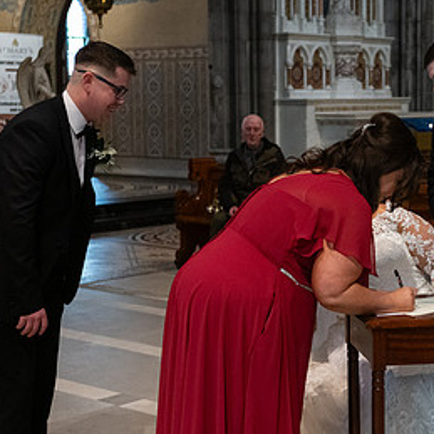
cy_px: 224
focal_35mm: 80
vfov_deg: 21.7
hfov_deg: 21.4
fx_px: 1135
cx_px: 342
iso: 1250
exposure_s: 1/160
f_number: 3.5
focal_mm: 42
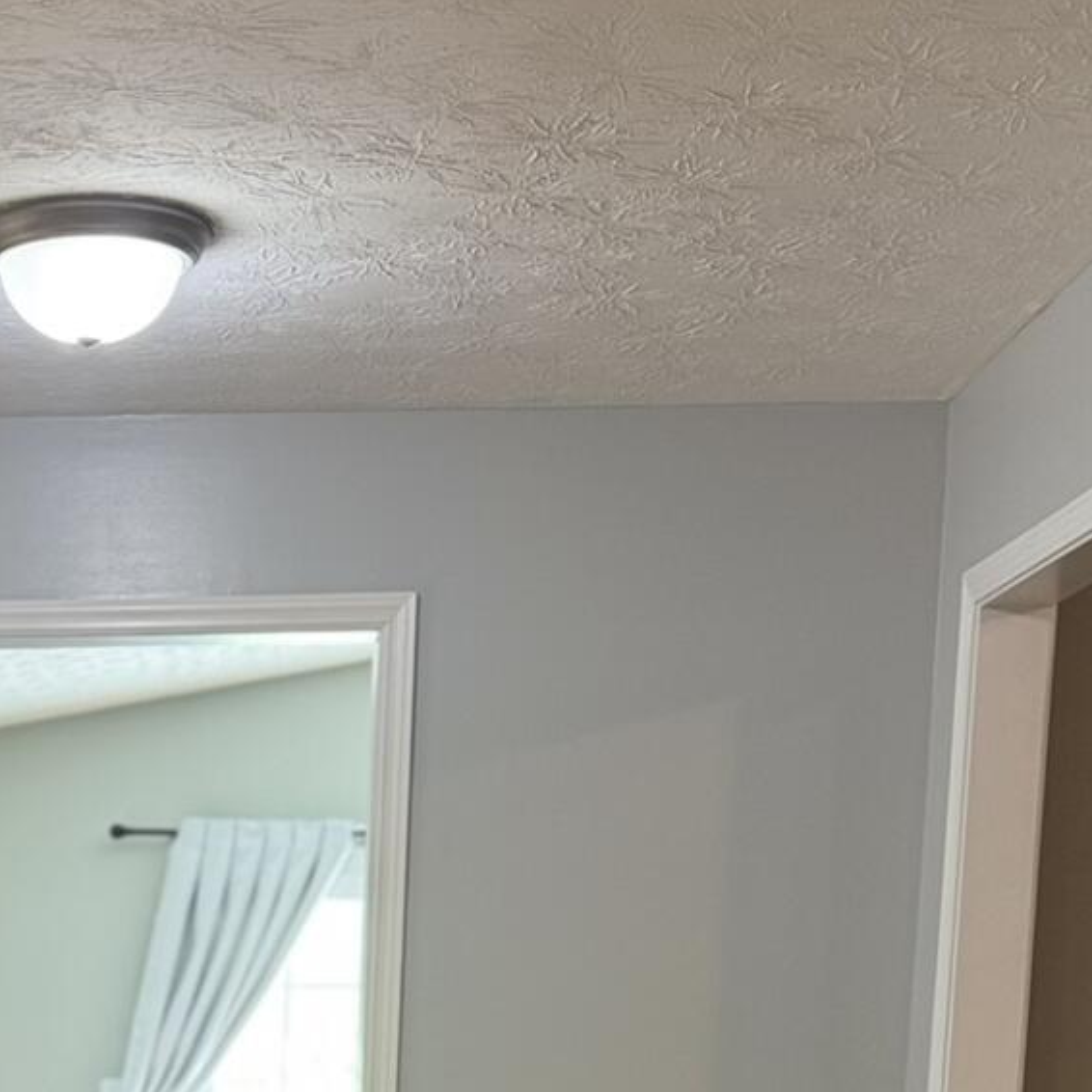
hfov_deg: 22.1
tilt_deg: -11.1
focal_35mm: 75
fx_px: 2677
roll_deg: -0.3
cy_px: 1542
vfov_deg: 20.4
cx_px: -23
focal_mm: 6.76
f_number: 1.78
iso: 160
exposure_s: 1/60
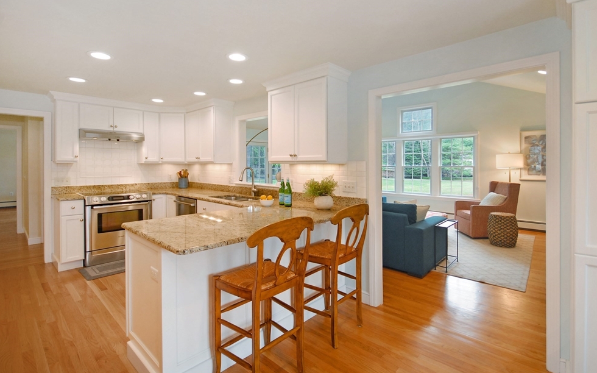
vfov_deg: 71.2
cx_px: 311
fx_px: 260
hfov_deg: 97.8
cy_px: 176
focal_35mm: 16
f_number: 5
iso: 400
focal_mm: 10
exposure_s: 1/60
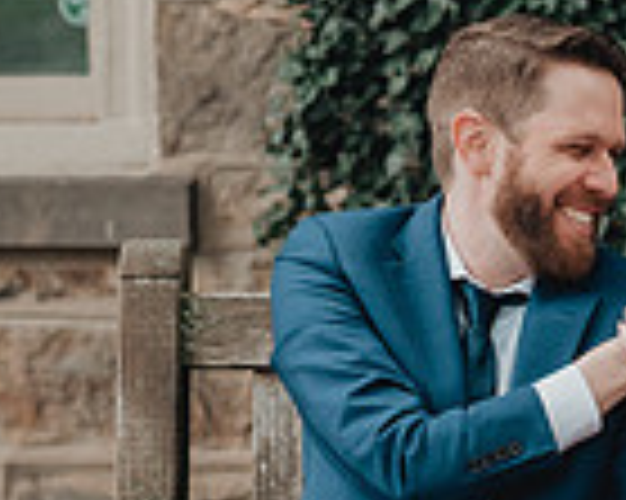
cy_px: 450
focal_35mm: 294
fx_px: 5443
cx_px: 507
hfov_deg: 6.6
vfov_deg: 5.3
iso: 800
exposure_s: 1/400
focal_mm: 70
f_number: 3.2
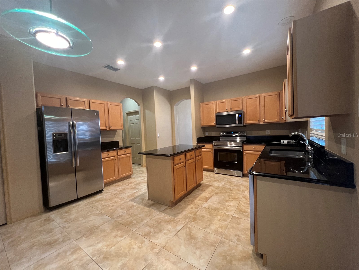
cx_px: 180
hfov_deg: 106.2
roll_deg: +2.2
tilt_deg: -2.1
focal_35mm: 13
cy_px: 135
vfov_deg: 89.9
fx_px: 135
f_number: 1.8
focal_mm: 1.57
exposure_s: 1/60
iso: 320
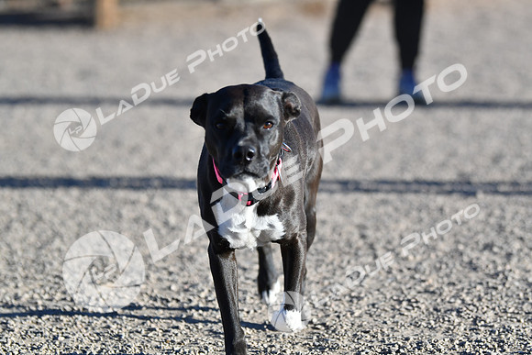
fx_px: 2439
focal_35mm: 165
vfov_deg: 8.3
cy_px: 178
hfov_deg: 12.4
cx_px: 266
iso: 280
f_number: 2.8
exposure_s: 1/4000
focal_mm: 110
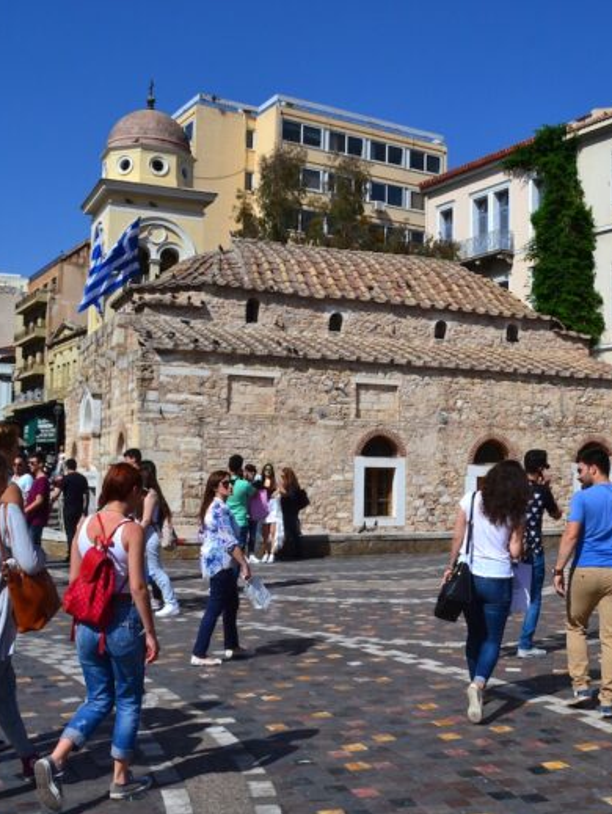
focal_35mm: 40
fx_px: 942
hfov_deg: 35.9
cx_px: 359
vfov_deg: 46.8
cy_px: 417
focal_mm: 18
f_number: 11
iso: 320
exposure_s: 1/500
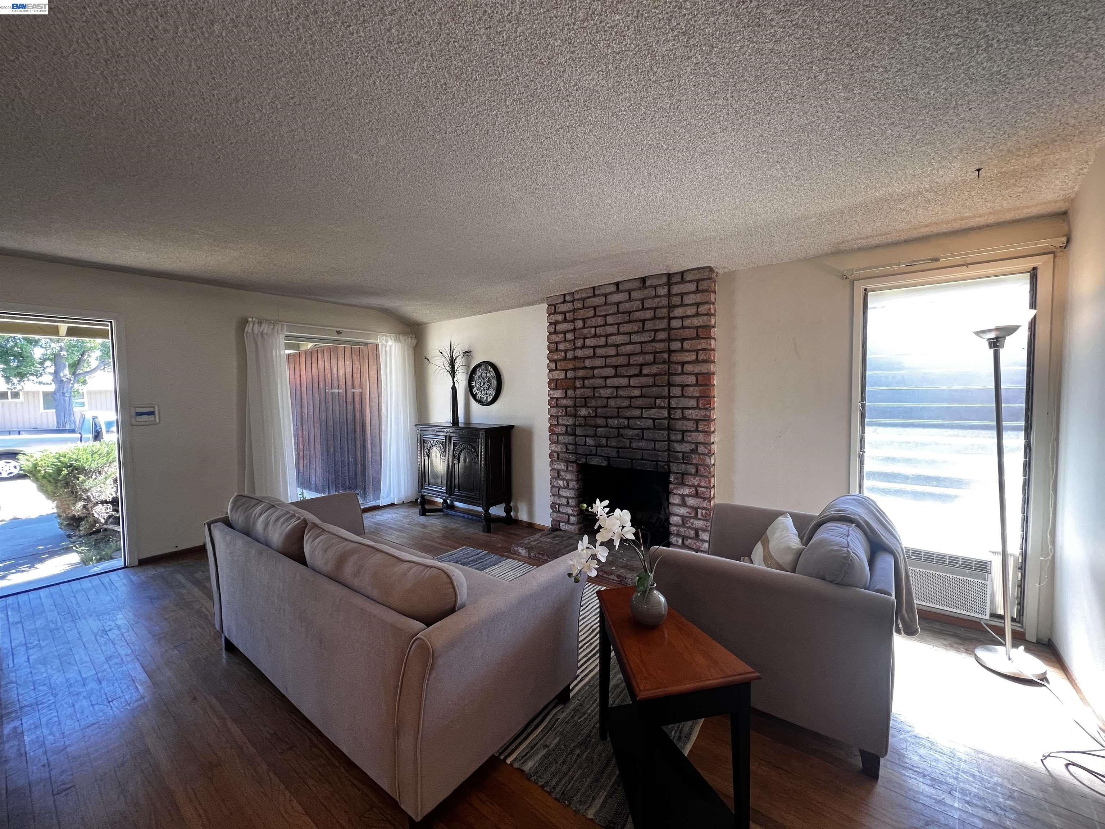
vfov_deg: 89.9
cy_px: 414
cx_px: 552
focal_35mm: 13
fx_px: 415
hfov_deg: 106.2
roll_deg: +3.0
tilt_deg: -2.4
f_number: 1.8
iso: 160
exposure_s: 1/120
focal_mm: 1.57
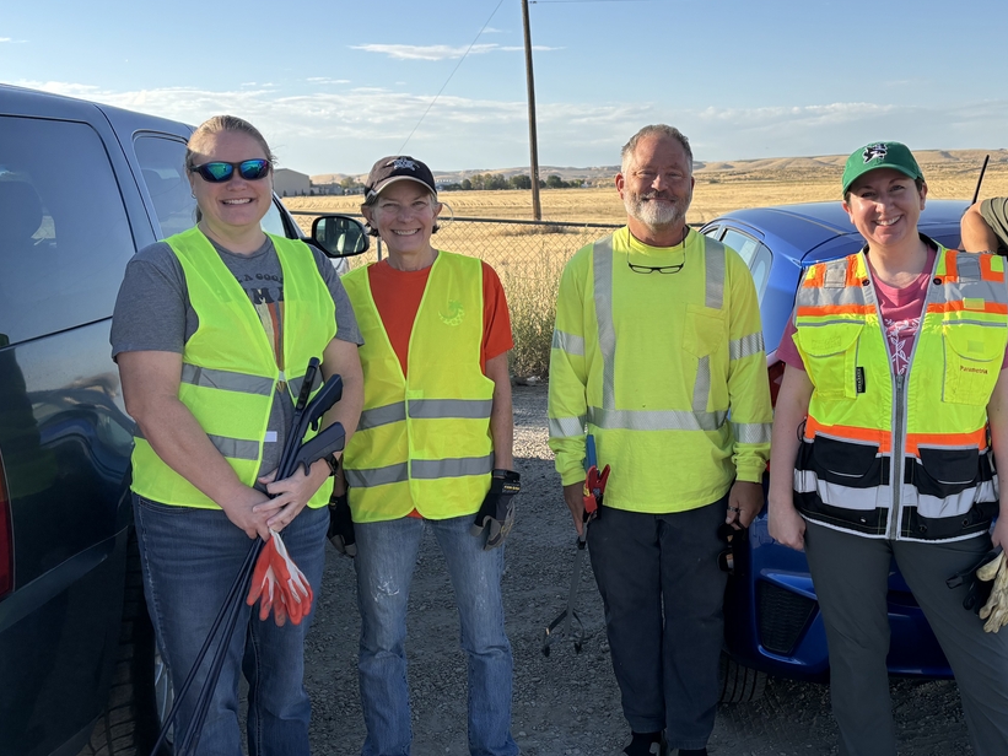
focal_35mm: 38
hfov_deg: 48.8
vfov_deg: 37.7
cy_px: 328
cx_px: 588
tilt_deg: -6.9
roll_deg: +2.6
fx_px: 1107
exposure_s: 1/2193
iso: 50
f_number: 1.6
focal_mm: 5.96
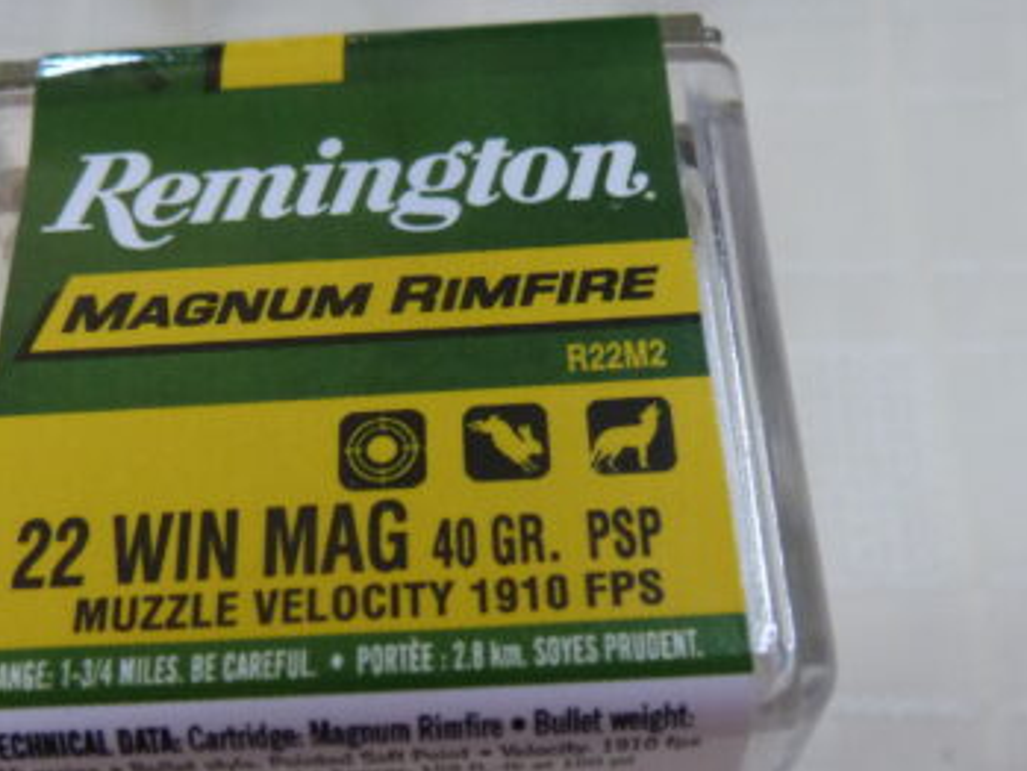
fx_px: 1276
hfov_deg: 43.8
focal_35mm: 43
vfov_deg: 33.3
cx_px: 450
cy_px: 521
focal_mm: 4.1
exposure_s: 1/30
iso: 250
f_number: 3.3
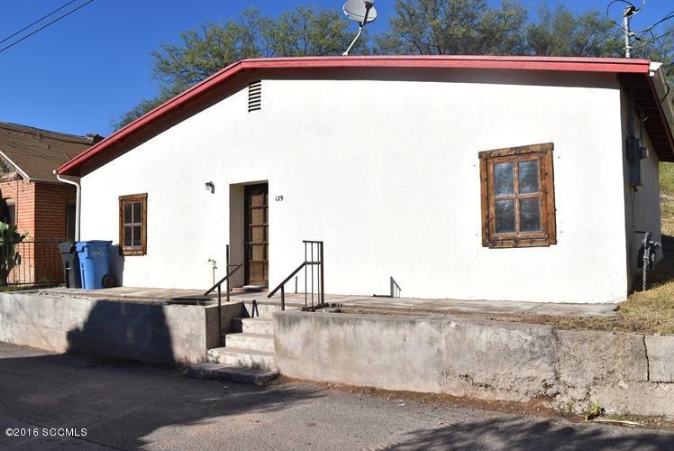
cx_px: 337
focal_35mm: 30
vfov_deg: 43.7
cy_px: 226
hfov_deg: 61.9
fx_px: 562
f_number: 8
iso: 200
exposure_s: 1/640
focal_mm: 20
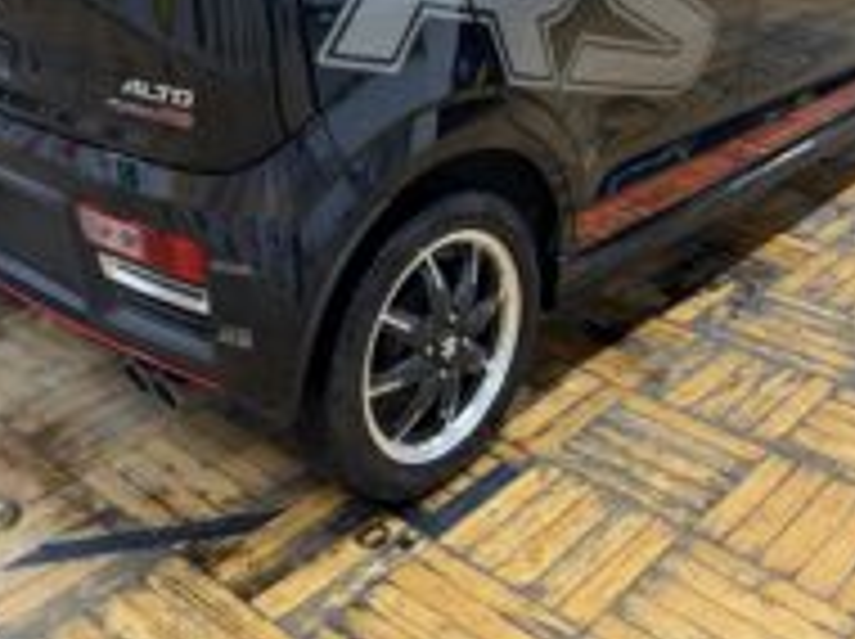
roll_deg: +0.6
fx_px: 1184
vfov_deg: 29.2
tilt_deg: -15.0
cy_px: 83
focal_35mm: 48
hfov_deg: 39.7
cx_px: 400
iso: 200
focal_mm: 5.96
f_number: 1.6
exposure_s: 1/50
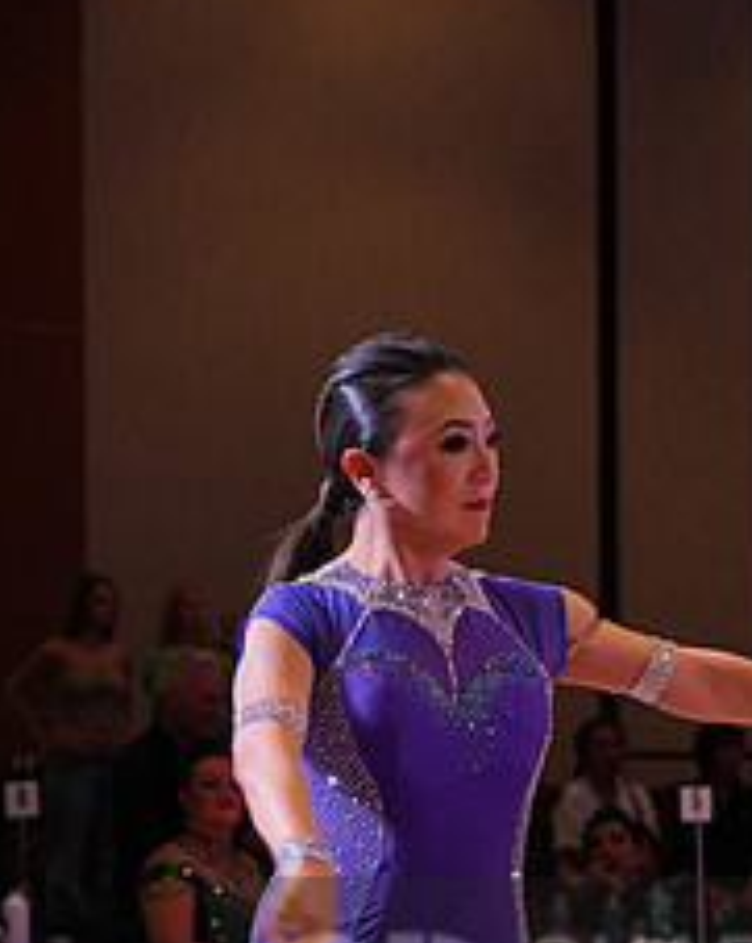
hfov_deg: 8.9
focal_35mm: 173
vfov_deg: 11.0
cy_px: 1018
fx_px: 4823
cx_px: 783
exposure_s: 1/250
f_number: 4.5
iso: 2500
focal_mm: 72
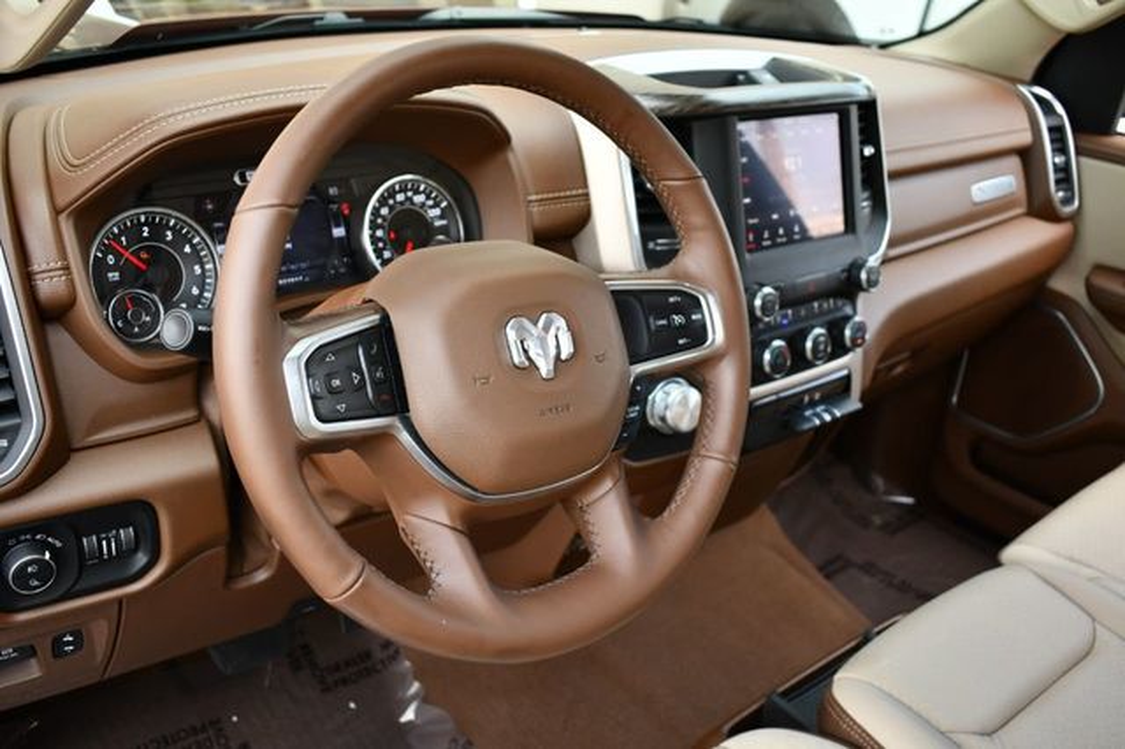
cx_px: 562
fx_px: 1062
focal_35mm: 34
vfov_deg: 38.8
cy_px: 374
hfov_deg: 55.8
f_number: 3.8
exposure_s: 1/250
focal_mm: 23
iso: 500
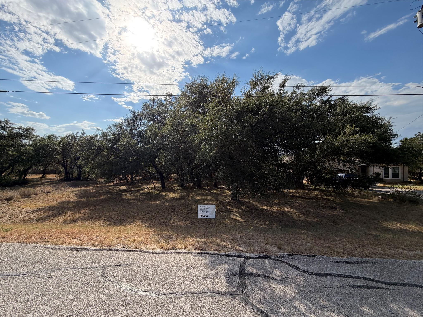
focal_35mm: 14
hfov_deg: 102.1
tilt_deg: +0.4
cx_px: 212
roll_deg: +0.9
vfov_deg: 85.7
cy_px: 158
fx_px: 171
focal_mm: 2.22
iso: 20
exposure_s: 1/841
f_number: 2.2
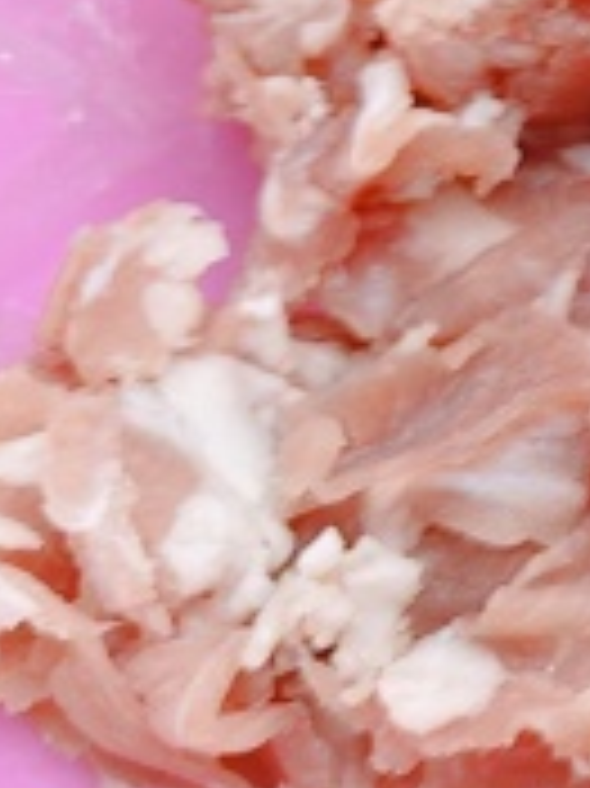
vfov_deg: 13.3
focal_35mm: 140
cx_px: 1689
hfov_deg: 8.9
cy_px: -403
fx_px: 3185
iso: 73
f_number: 1.88
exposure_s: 1/100
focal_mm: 5.56
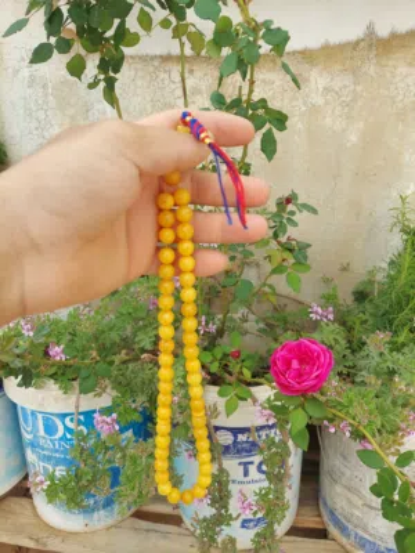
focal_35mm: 24
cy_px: 276
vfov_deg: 71.6
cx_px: 208
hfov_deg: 56.8
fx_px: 384
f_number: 1.8
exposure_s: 1/337
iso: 40
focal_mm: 5.23
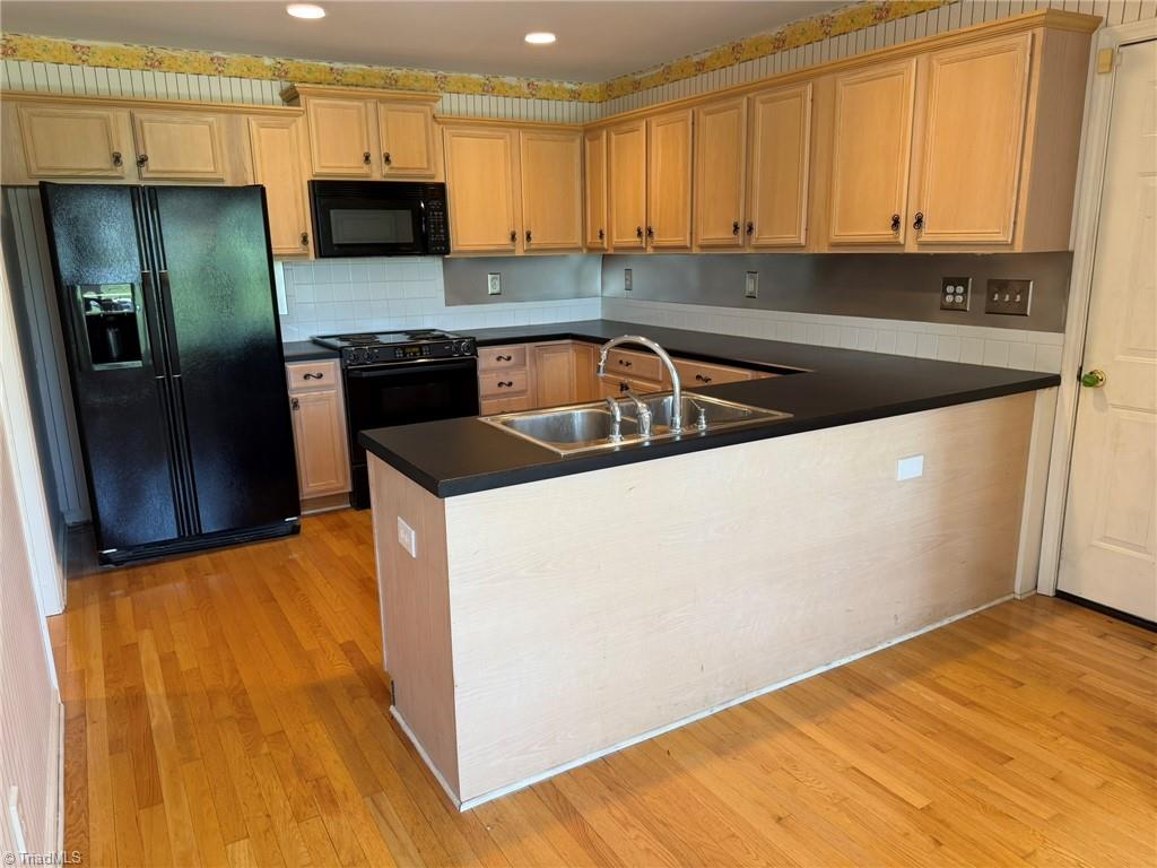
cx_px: 578
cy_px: 434
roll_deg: +2.0
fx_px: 802
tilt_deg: -13.7
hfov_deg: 71.6
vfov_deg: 56.8
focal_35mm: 24
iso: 160
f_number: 1.78
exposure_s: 1/120
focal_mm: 6.76
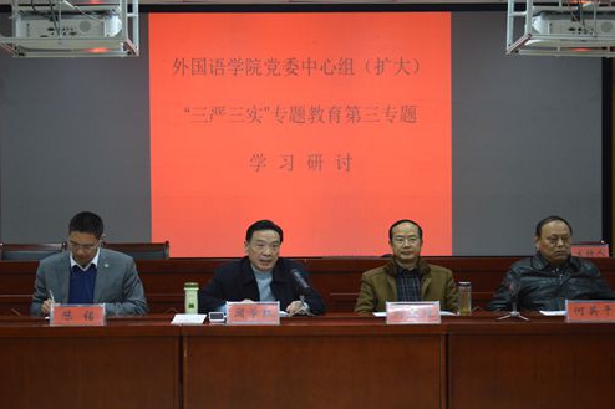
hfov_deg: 25.7
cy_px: 206
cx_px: 305
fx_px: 1349
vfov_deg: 17.3
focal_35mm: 79
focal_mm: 52
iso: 1100
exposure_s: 1/60
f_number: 5.6
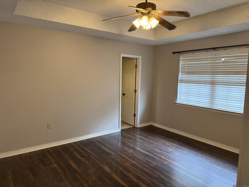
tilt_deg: -6.3
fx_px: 173
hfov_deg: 71.6
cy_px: 94
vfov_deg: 56.8
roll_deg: -1.3
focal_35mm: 24
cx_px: 124
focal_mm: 6.76
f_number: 1.78
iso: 125
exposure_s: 1/60
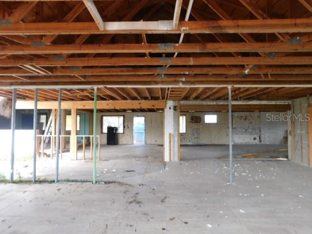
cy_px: 117
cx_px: 156
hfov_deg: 73.9
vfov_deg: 58.9
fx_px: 207
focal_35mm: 23
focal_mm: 4
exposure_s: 1/50
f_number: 3
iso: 125
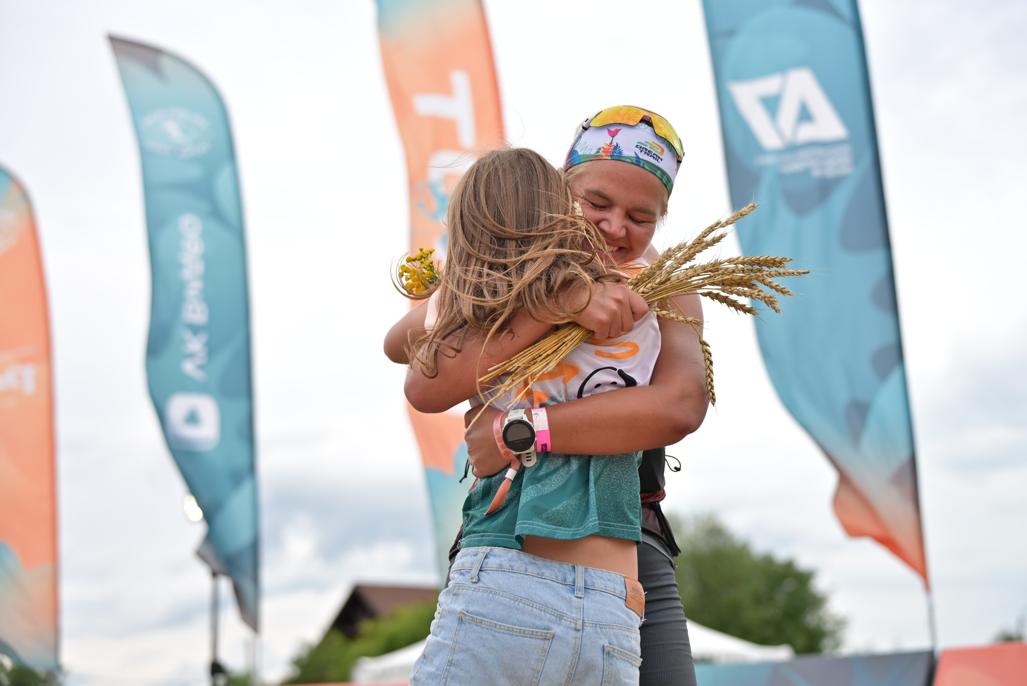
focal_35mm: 54
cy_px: 343
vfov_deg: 25.1
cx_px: 514
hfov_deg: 36.9
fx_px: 1541
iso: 200
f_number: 2.5
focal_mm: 54
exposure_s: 1/1000
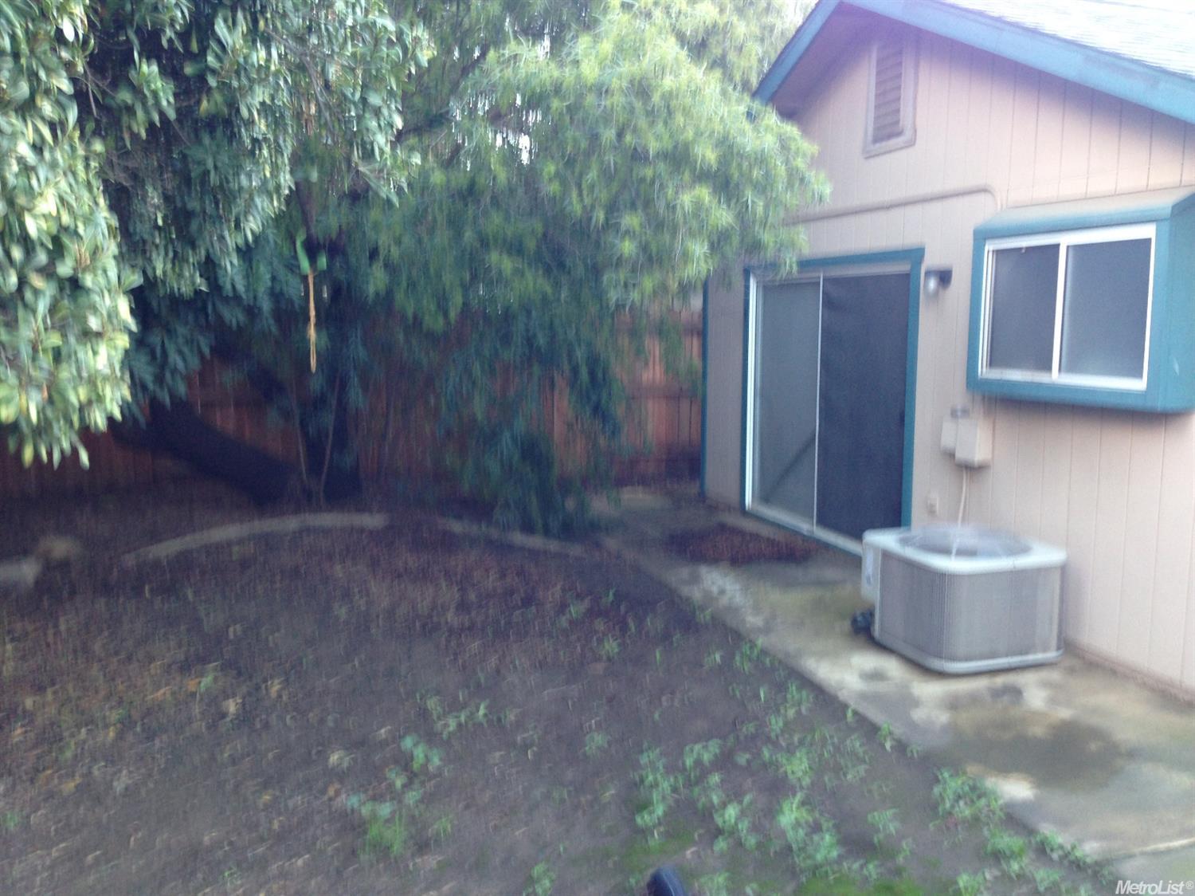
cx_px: 598
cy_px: 448
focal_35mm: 33
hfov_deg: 55.4
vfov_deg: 42.9
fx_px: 1139
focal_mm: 4.12
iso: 80
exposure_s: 1/20
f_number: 2.4
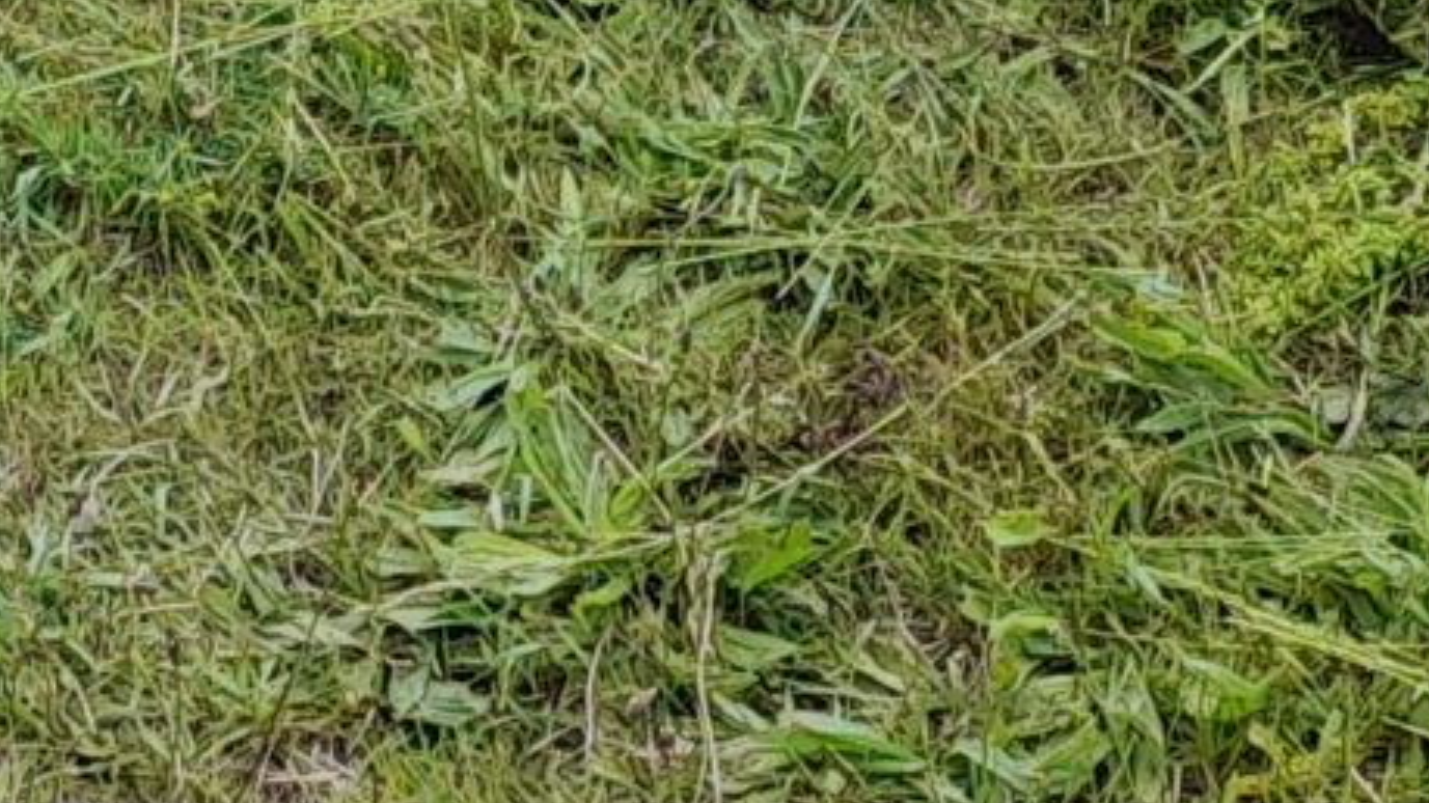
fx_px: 5758
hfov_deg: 13.4
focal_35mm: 152
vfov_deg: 6.7
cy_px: -2076
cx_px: -672
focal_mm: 4.6
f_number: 2
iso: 20
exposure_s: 1/184
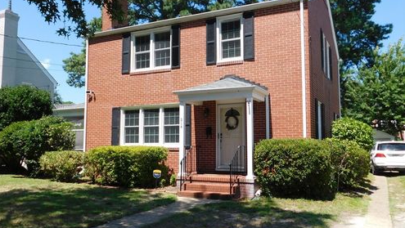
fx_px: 355
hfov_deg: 59.5
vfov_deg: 35.7
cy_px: 116
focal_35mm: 33
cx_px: 201
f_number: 3.2
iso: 125
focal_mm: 5.3
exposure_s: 1/800
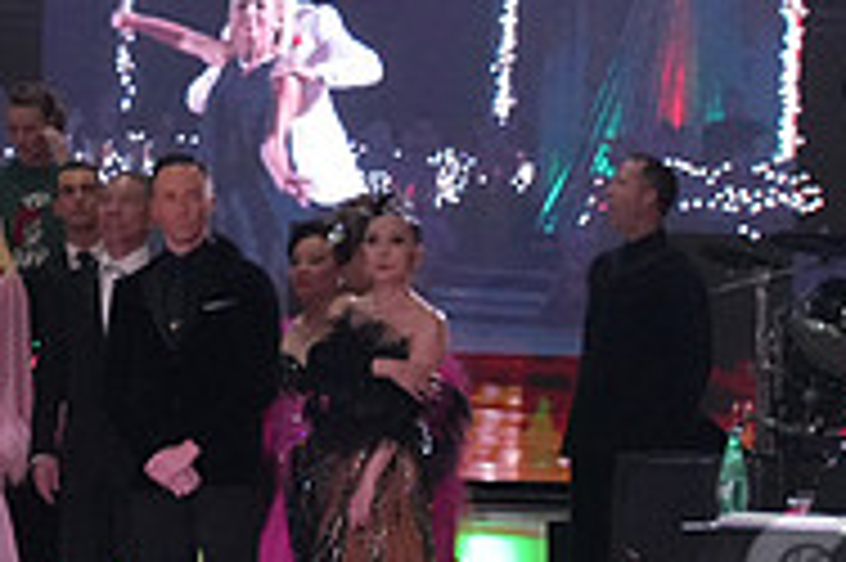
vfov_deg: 5.7
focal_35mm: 241
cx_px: 1197
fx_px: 5658
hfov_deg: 8.4
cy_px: 582
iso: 5000
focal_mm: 52
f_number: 5.6
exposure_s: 1/320
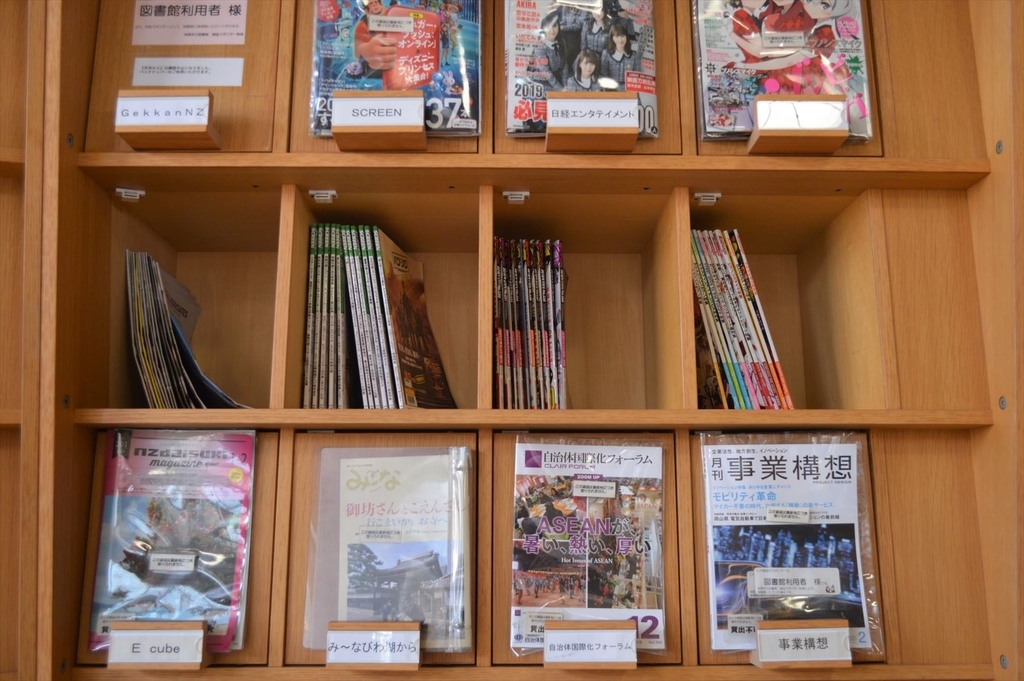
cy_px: 340
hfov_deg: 62.0
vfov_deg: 43.5
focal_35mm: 30
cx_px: 512
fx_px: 853
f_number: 4
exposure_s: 1/60
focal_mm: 20
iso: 400
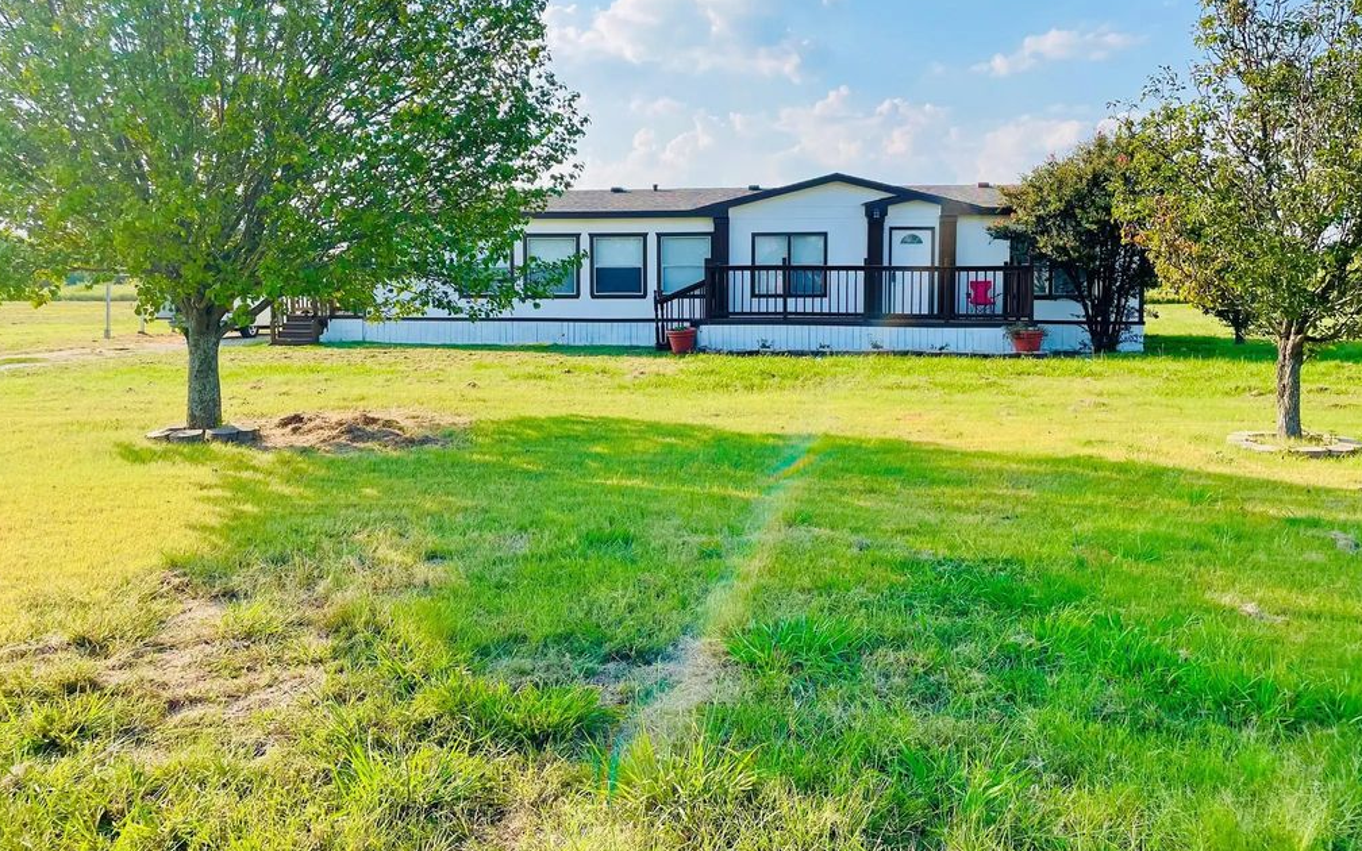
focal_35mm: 28
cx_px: 676
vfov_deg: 44.4
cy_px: 355
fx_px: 1039
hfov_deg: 66.5
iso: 32
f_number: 1.6
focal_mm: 4.2
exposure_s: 1/2451
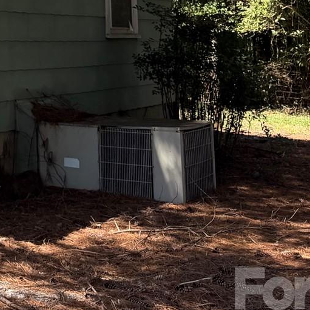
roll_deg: -0.3
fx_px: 861
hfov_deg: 17.7
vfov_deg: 19.1
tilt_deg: +7.5
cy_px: -79
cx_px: -193
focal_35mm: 85
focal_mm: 6.76
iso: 80
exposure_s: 1/1770
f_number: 1.78
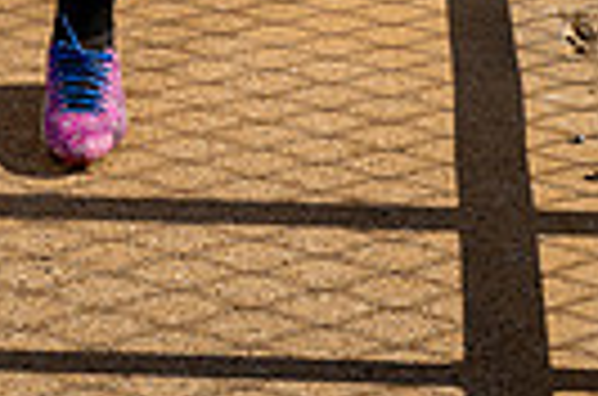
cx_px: -72
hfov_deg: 12.4
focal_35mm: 163
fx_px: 2701
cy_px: -567
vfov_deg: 7.8
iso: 100
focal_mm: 48
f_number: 8
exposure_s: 1/250
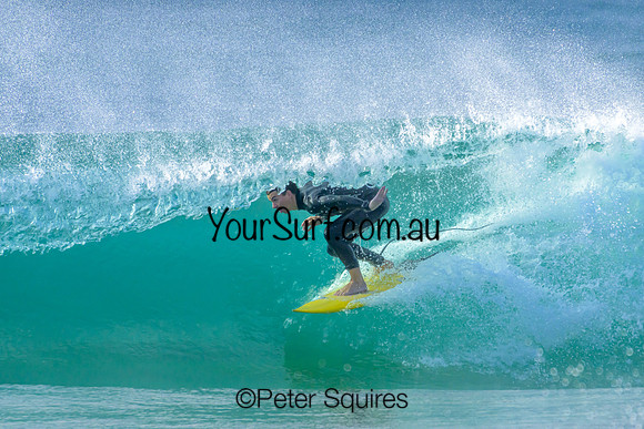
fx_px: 17892
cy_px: 214
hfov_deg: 2.1
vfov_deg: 1.4
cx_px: 322
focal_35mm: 1000
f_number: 11
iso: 2000
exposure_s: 1/2000
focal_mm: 1000
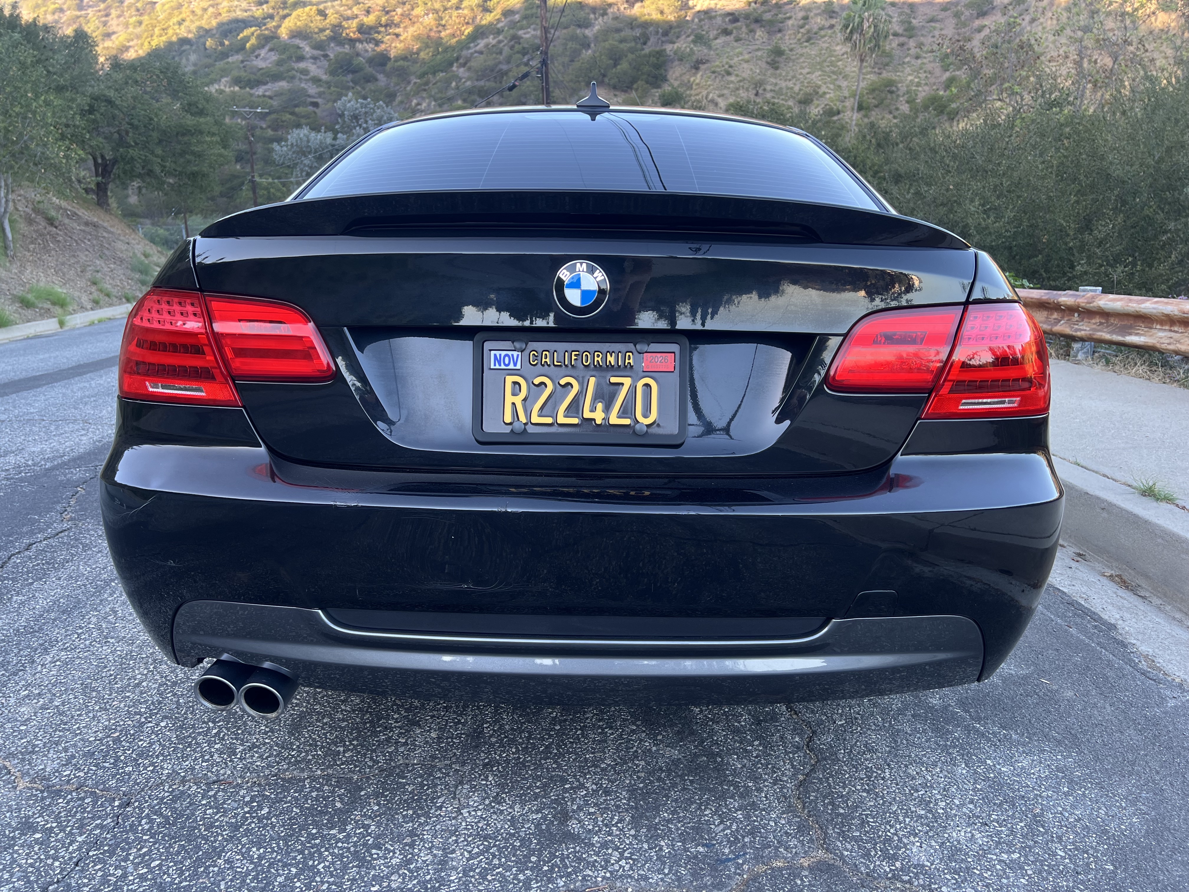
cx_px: 594
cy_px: 446
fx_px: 893
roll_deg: +1.5
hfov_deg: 67.3
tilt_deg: -15.3
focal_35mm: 26
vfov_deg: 53.1
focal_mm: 5.7
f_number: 1.5
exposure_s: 1/121
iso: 50
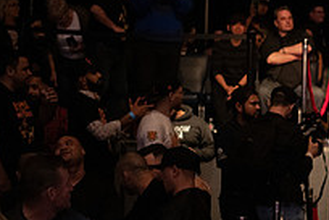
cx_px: 424
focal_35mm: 199
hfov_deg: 10.1
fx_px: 1818
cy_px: 161
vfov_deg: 6.9
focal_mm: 70
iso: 3200
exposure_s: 1/500
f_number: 2.8
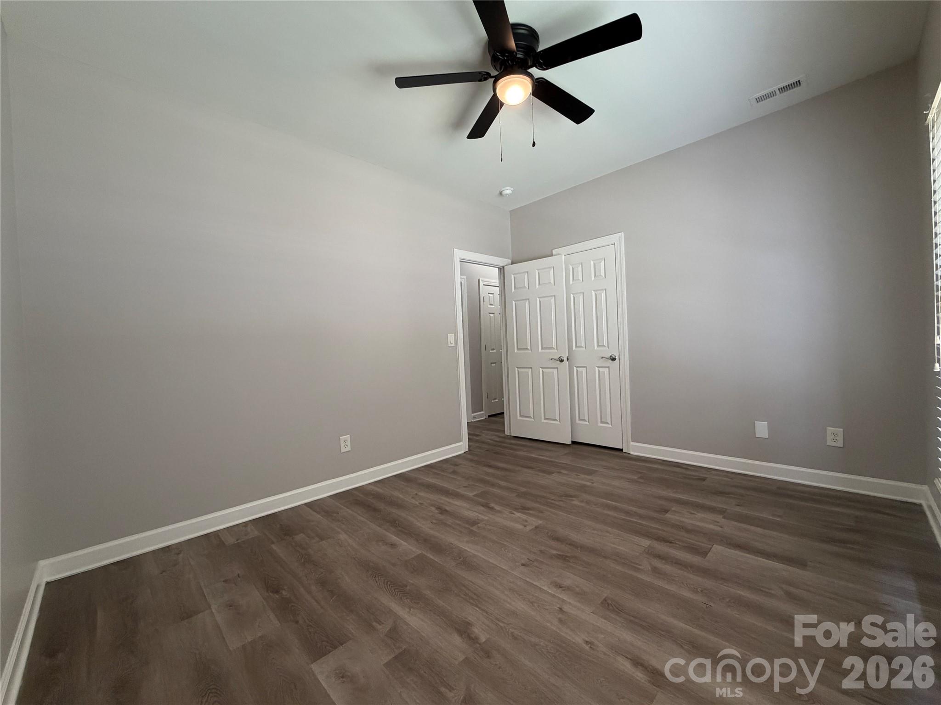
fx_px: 381
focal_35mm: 14
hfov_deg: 102.1
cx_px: 470
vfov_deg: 85.7
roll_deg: +2.6
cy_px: 352
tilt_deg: -0.8
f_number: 2.2
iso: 320
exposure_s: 1/120
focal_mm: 2.22
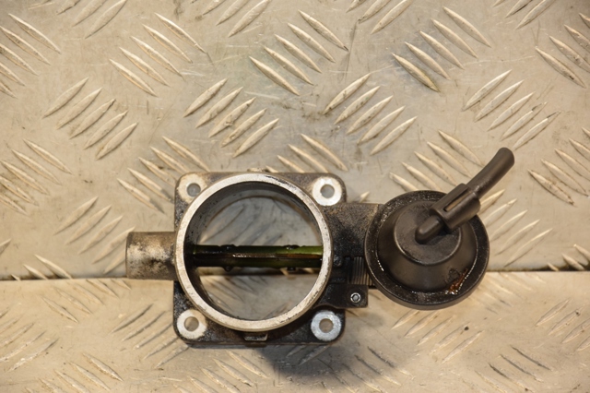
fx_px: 2580
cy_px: 196
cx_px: 295
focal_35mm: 158
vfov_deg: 8.7
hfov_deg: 13.0
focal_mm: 105
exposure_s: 1/100
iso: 800
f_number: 5.6
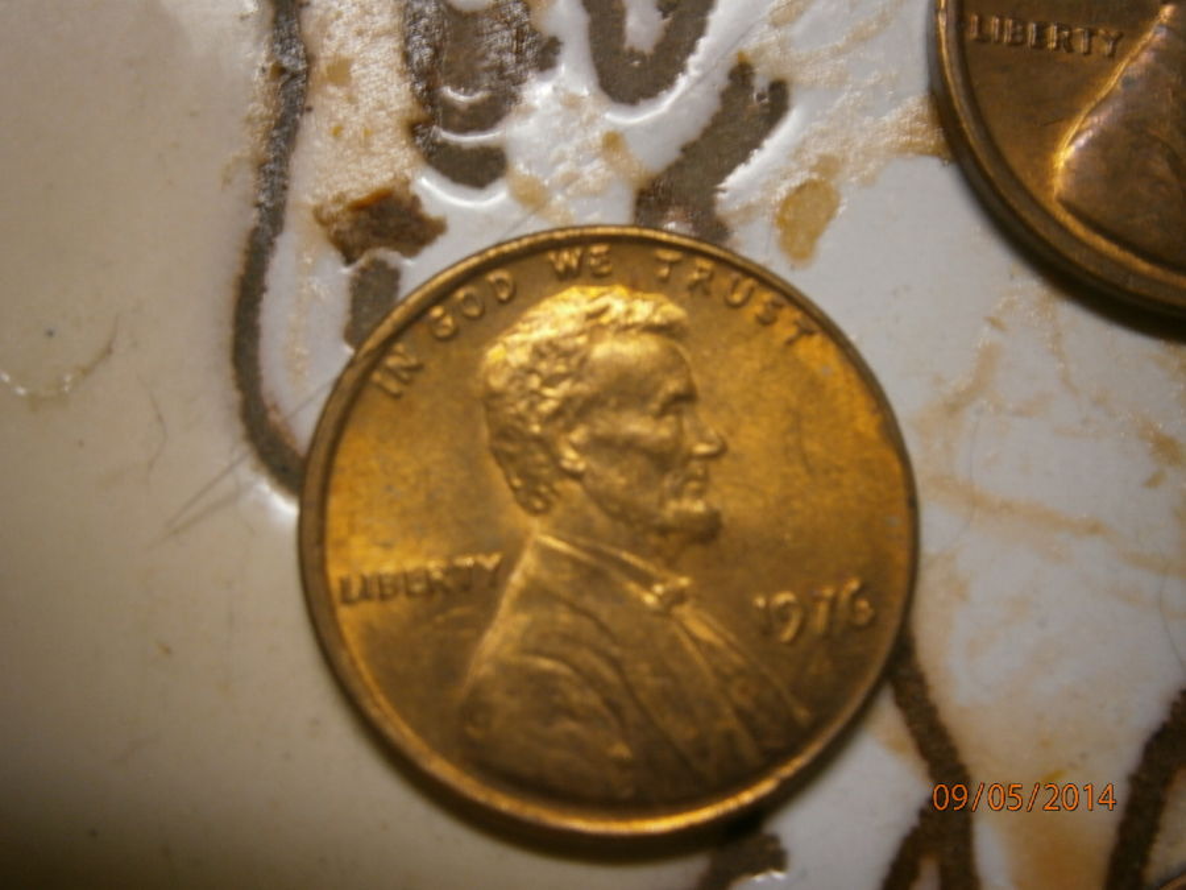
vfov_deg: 30.9
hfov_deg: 40.4
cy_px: 445
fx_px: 1610
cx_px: 593
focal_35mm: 47
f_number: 3.4
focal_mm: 8.3
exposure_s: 1/10
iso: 125
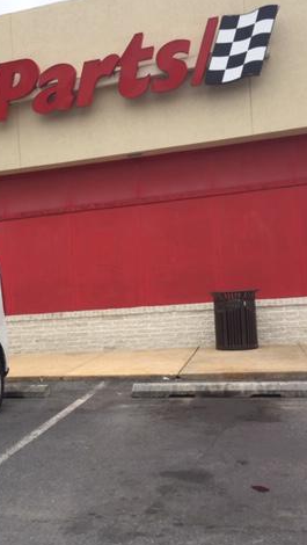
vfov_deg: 47.3
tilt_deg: +2.0
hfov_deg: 26.9
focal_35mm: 43
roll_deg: +4.9
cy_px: 274
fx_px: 621
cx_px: 39
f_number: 2.2
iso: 32
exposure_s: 1/573
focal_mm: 4.15
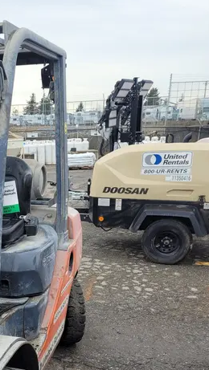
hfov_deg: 25.3
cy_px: 276
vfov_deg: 44.0
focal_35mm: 45
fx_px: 442
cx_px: 2
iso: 40
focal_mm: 5.4
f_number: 1.8
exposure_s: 1/355
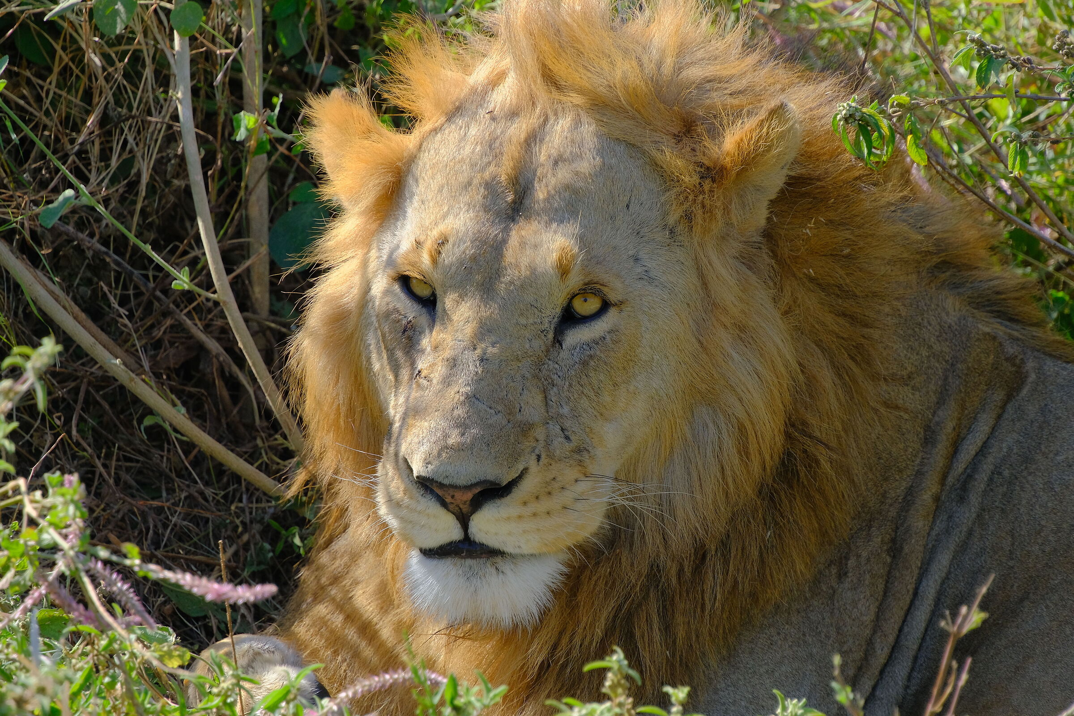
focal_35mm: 350
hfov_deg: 5.9
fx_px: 10441
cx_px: 537
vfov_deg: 3.9
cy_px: 358
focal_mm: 233.4
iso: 1250
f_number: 8
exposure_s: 1/680
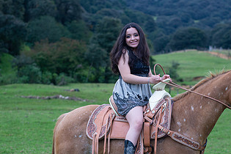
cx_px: 136
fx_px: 590
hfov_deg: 22.1
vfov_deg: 14.8
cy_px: 123
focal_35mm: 92
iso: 400
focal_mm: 50
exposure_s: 1/125
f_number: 2.8
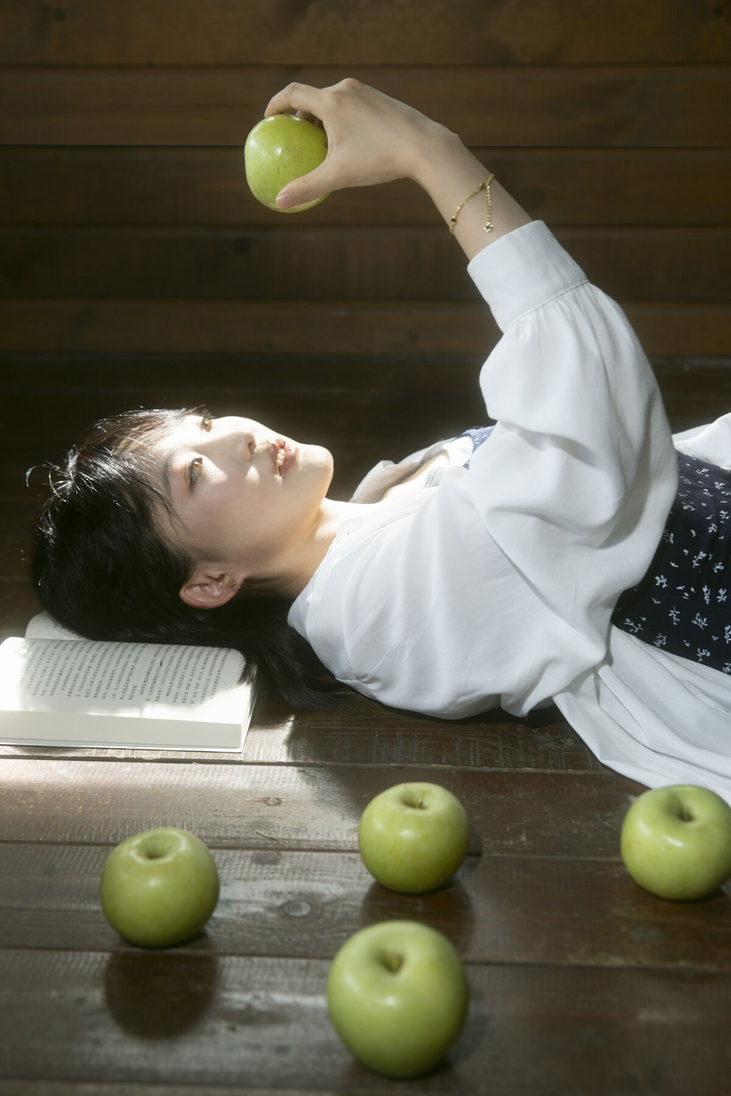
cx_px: 366
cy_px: 548
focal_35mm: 50
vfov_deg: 39.6
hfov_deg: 27.0
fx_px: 1523
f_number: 4
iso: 500
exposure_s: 1/125
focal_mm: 50
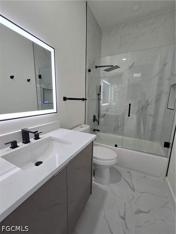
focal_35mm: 13
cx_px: 88
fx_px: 88
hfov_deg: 89.9
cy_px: 117
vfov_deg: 106.2
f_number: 2.2
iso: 100
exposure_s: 1/60
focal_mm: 2.2
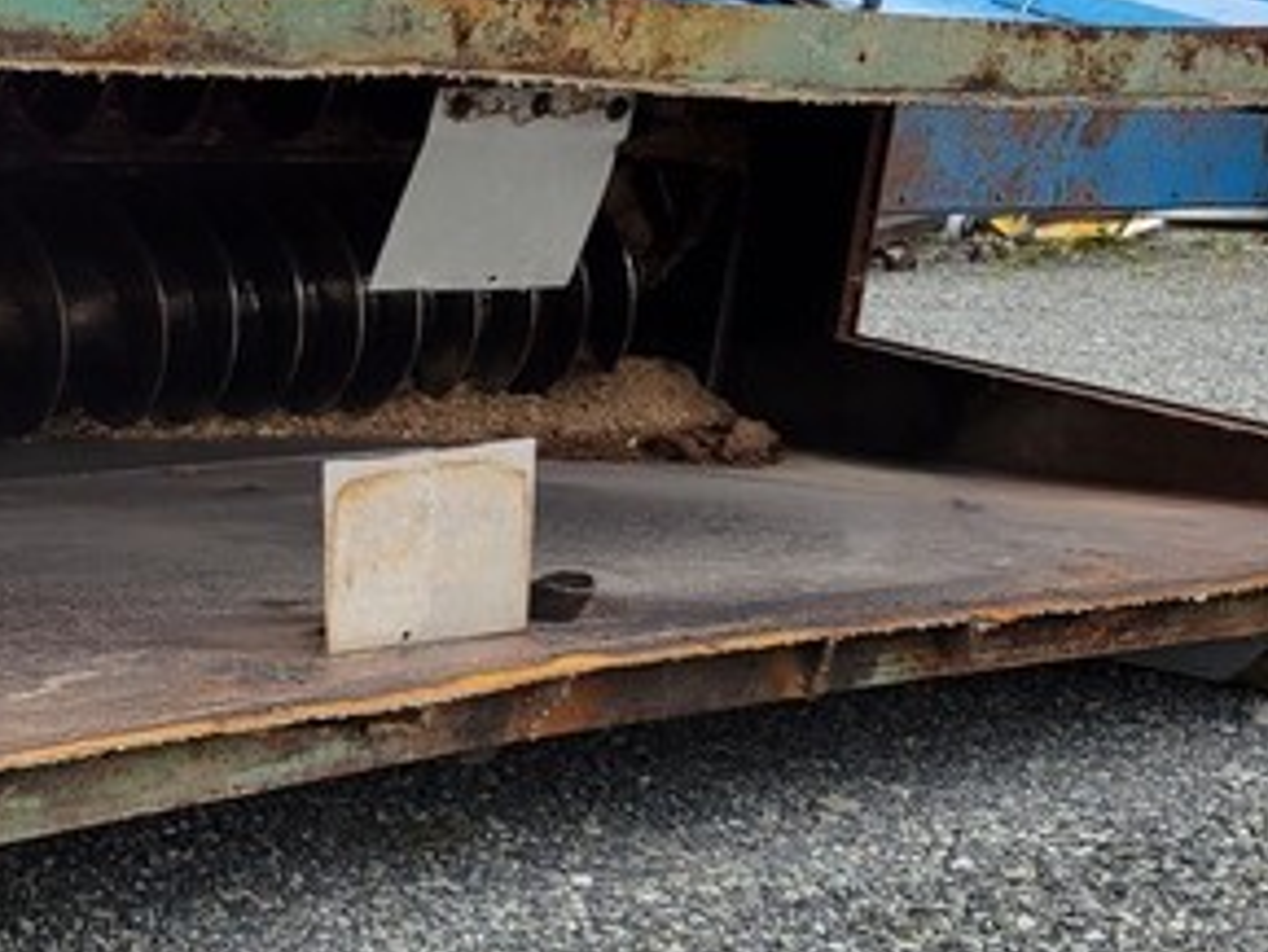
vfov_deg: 20.4
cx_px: -83
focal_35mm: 72
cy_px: 566
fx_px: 2638
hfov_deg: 25.3
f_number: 1.8
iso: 40
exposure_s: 1/153
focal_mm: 5.4
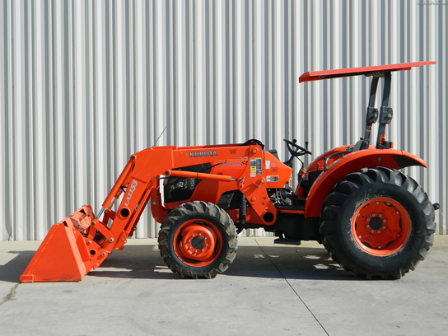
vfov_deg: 25.7
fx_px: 738
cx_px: 224
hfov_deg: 33.8
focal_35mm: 57
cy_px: 168
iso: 80
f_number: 3.8
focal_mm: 10.2
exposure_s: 1/800
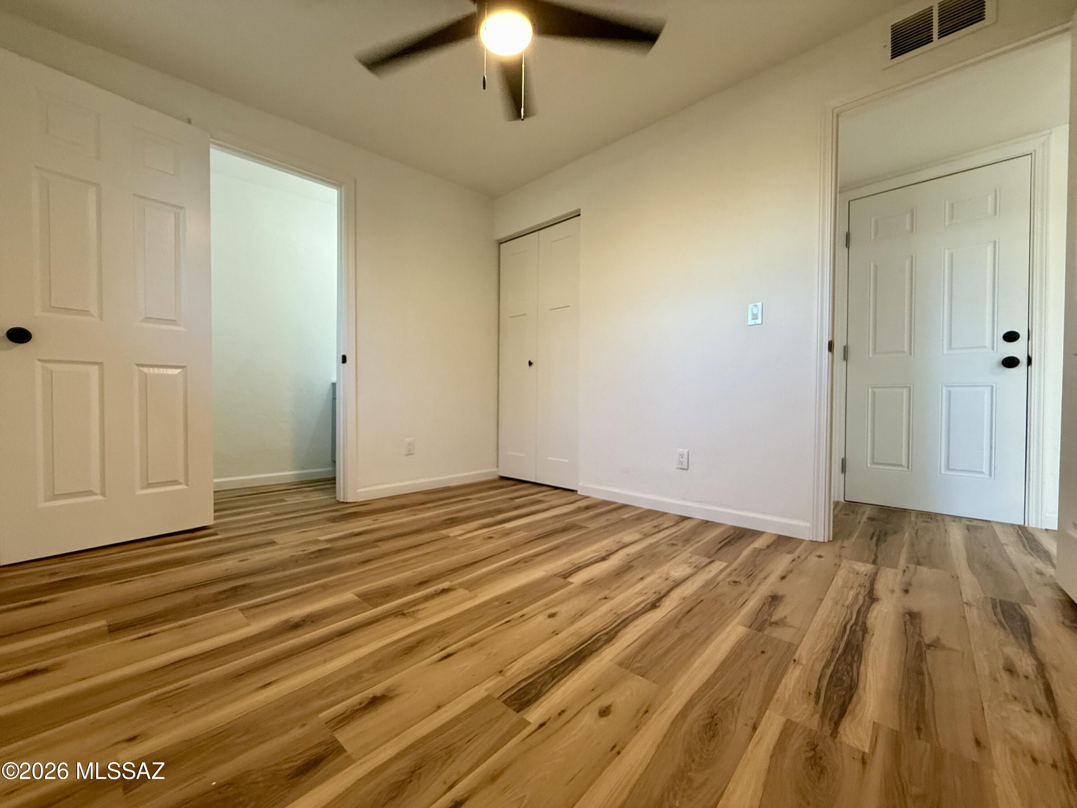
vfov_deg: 85.7
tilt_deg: -1.3
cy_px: 404
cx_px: 538
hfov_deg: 102.1
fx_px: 436
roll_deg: -0.7
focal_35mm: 14
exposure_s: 1/120
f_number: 2.2
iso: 250
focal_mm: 2.22
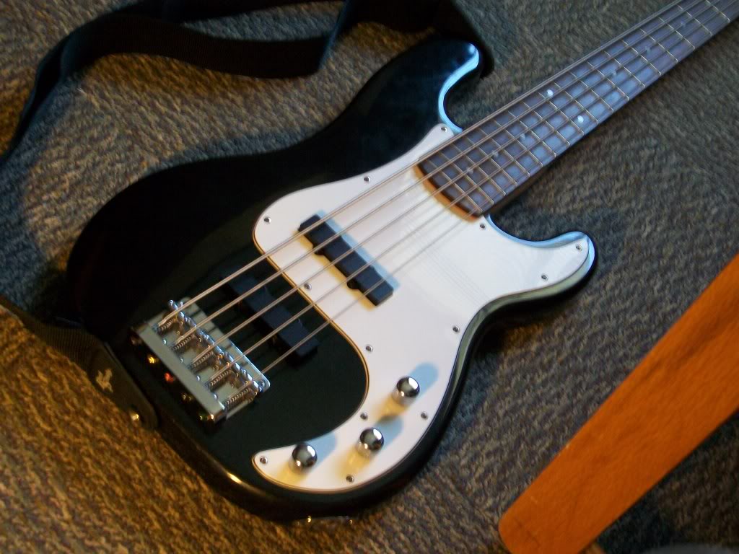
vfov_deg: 29.1
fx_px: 1067
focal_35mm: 50
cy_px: 277
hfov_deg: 38.2
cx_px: 370
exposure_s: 1/8
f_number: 3.6
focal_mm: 8.8
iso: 160
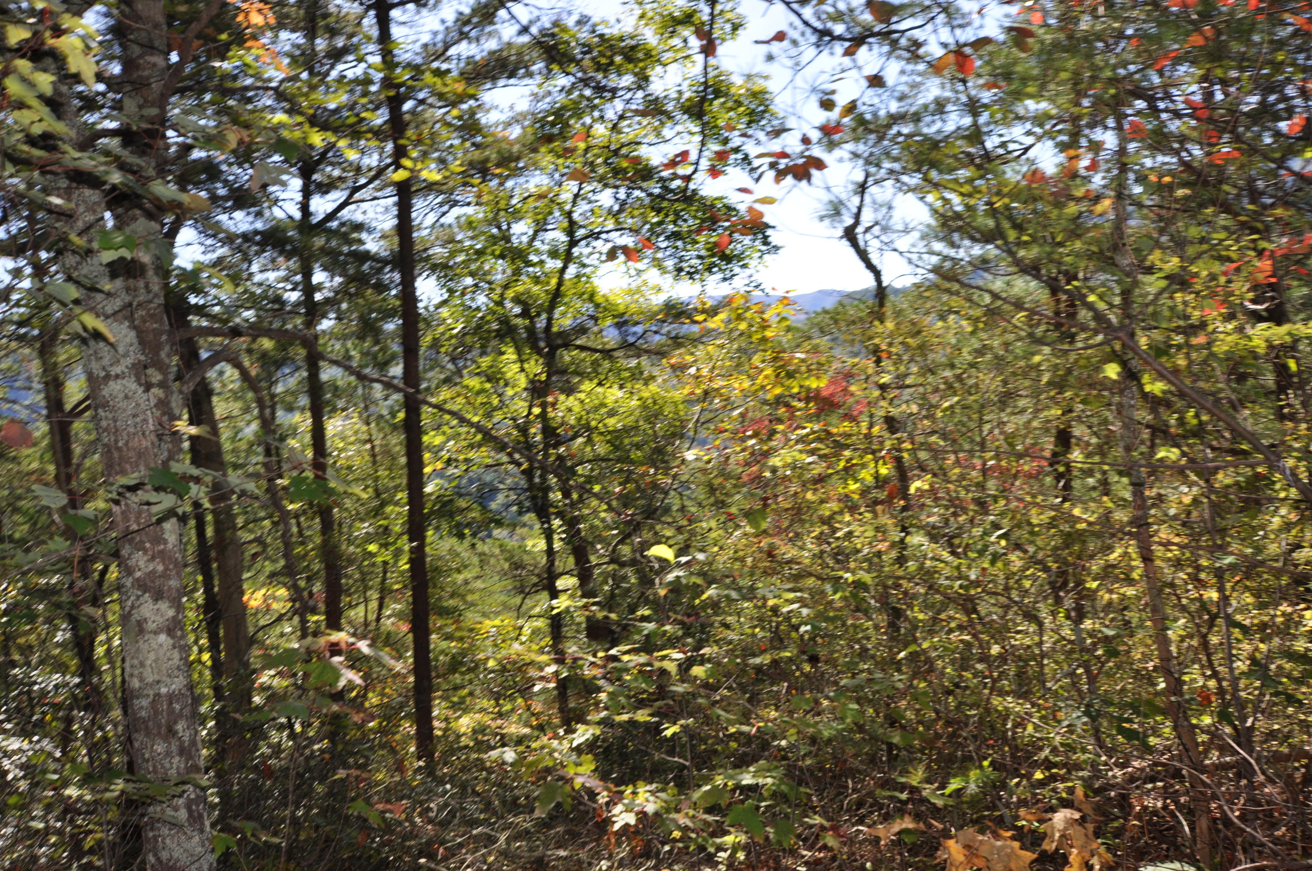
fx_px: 1310
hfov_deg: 53.2
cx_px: 656
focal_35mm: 36
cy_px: 436
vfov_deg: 36.8
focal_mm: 24
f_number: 7.1
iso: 200
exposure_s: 1/200
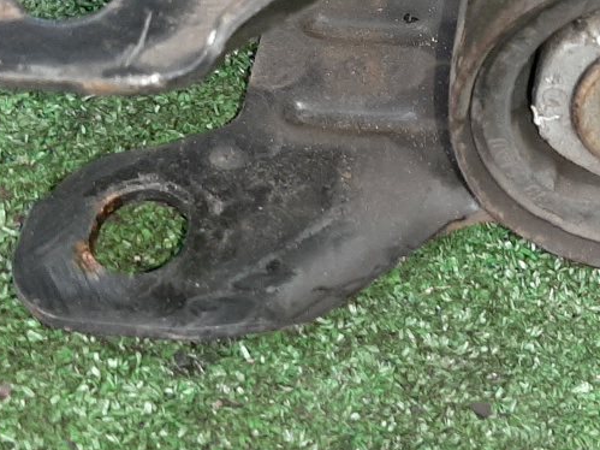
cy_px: 244
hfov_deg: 25.7
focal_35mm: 75
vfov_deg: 19.6
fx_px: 1300
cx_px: 447
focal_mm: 3.93
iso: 167
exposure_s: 1/33
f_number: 1.7
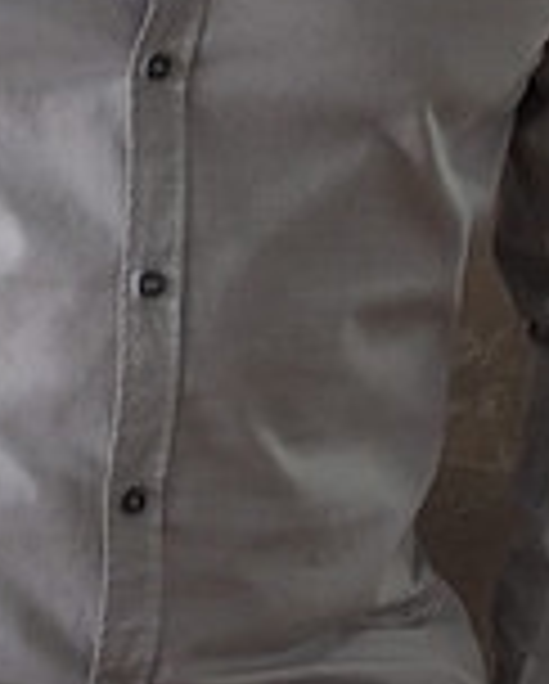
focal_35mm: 500
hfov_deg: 3.1
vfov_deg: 3.9
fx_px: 10135
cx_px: 146
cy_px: 168
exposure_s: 1/200
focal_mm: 83
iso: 250
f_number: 7.1
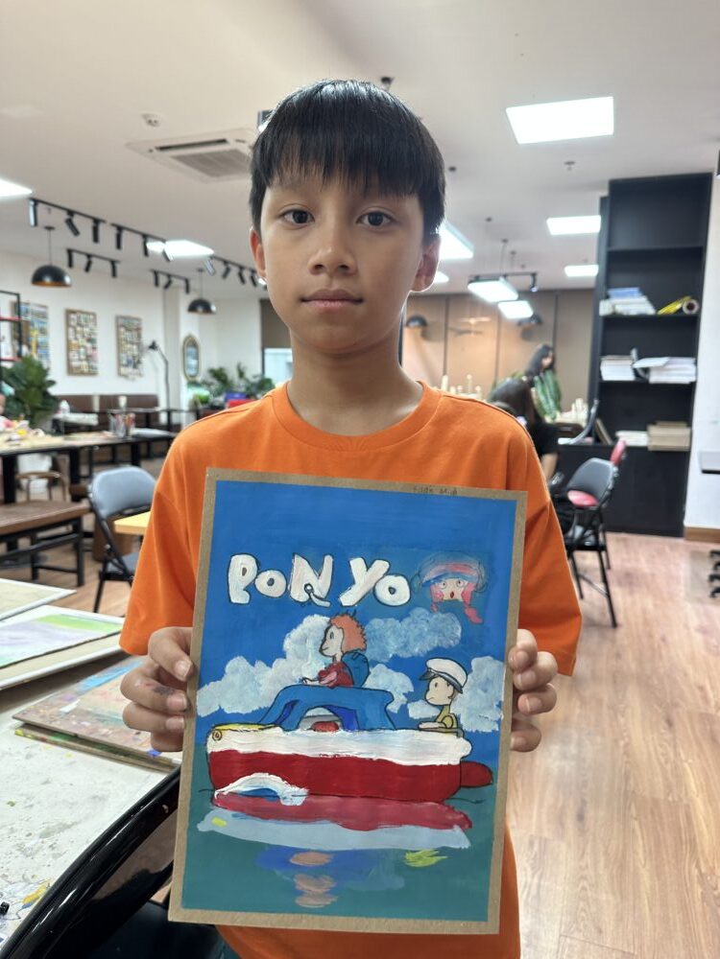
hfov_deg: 56.8
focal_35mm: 24
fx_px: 666
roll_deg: -1.7
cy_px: 480
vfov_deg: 71.6
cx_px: 360
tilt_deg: -8.0
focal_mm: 6.86
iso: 125
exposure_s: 1/50
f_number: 1.78
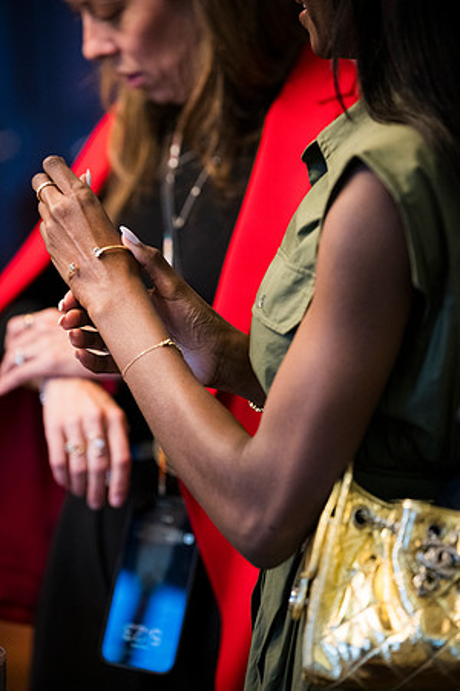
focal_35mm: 128
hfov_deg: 10.7
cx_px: 230
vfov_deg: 16.0
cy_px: 346
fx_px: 2453
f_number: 3.2
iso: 3600
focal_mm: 128
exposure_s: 1/160
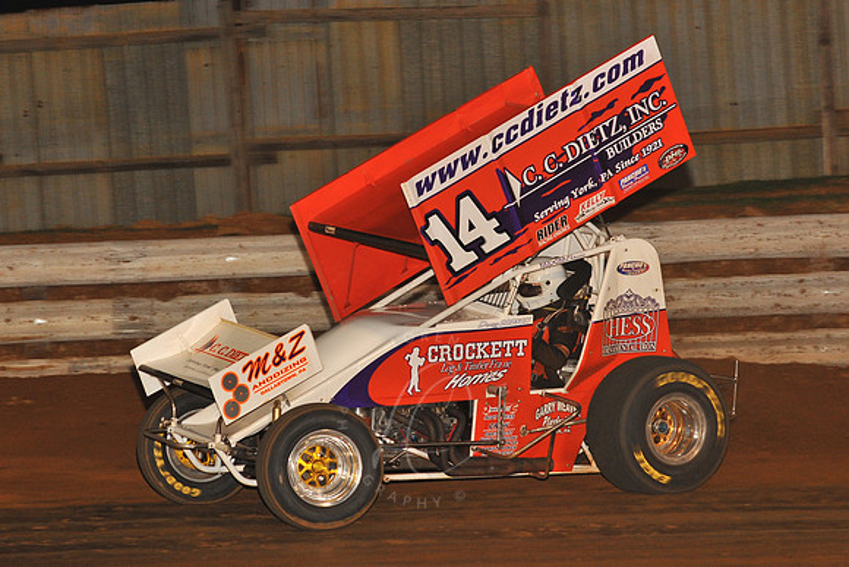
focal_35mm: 145
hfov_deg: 14.2
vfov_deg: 9.5
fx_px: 3420
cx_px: 424
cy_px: 284
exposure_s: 1/320
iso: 1250
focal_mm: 145
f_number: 6.3
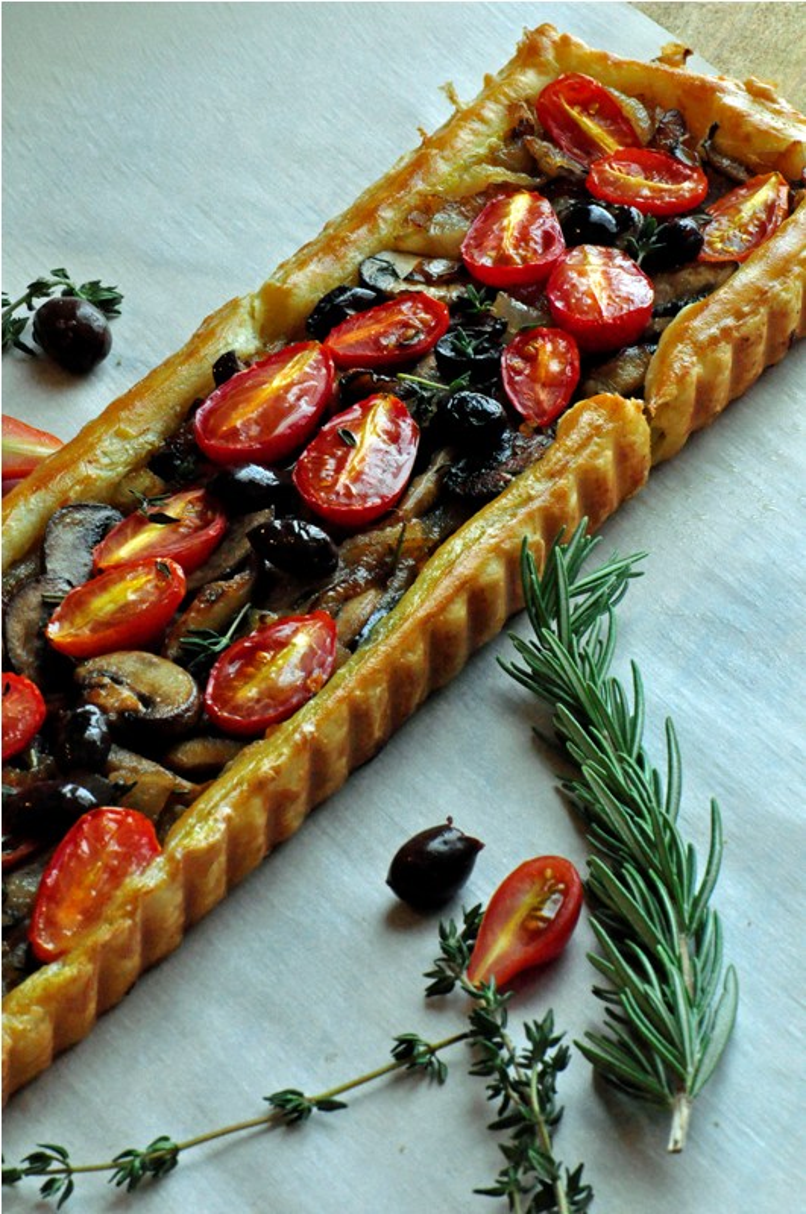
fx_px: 5305
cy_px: 607
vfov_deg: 13.1
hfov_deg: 8.7
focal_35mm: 158
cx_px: 403
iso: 2800
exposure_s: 1/30
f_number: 20
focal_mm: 105
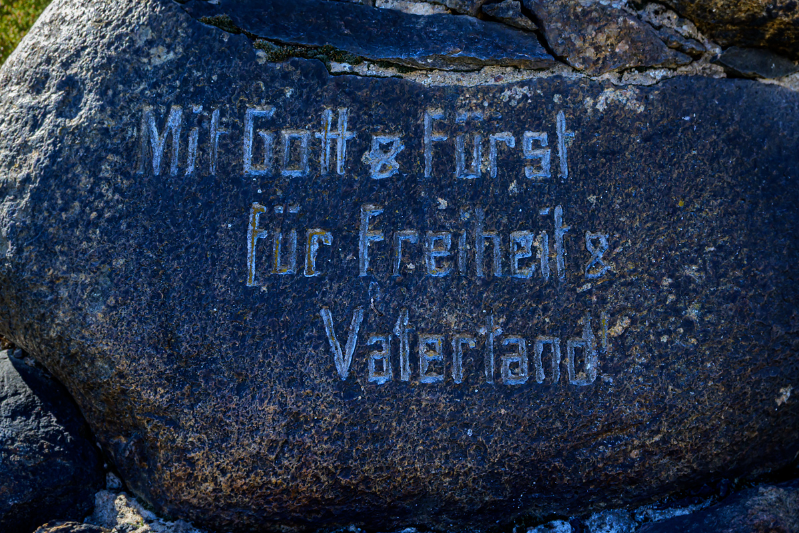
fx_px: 932
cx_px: 400
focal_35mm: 42
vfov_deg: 31.9
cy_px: 266
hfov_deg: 46.4
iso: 200
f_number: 8
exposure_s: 1/180
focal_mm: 28
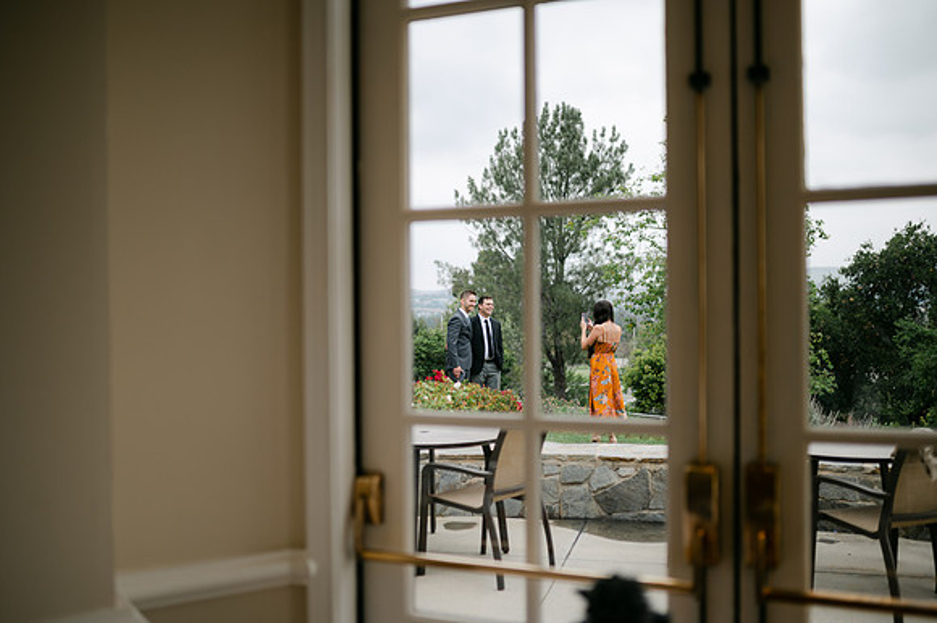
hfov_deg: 54.5
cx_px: 468
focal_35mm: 35
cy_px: 312
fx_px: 910
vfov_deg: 37.8
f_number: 1.4
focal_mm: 35
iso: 100
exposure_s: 1/2500
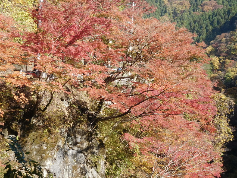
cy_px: 89
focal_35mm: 80
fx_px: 548
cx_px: 118
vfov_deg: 18.4
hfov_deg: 24.4
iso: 125
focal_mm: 14.3
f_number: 4.6
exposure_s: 1/200
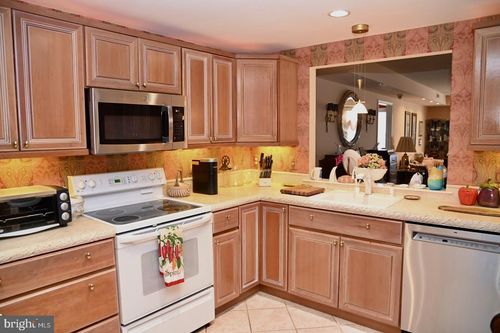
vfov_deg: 53.1
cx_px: 250
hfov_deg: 73.8
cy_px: 166
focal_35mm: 24
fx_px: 333
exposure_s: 1/60
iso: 1000
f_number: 4
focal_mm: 24
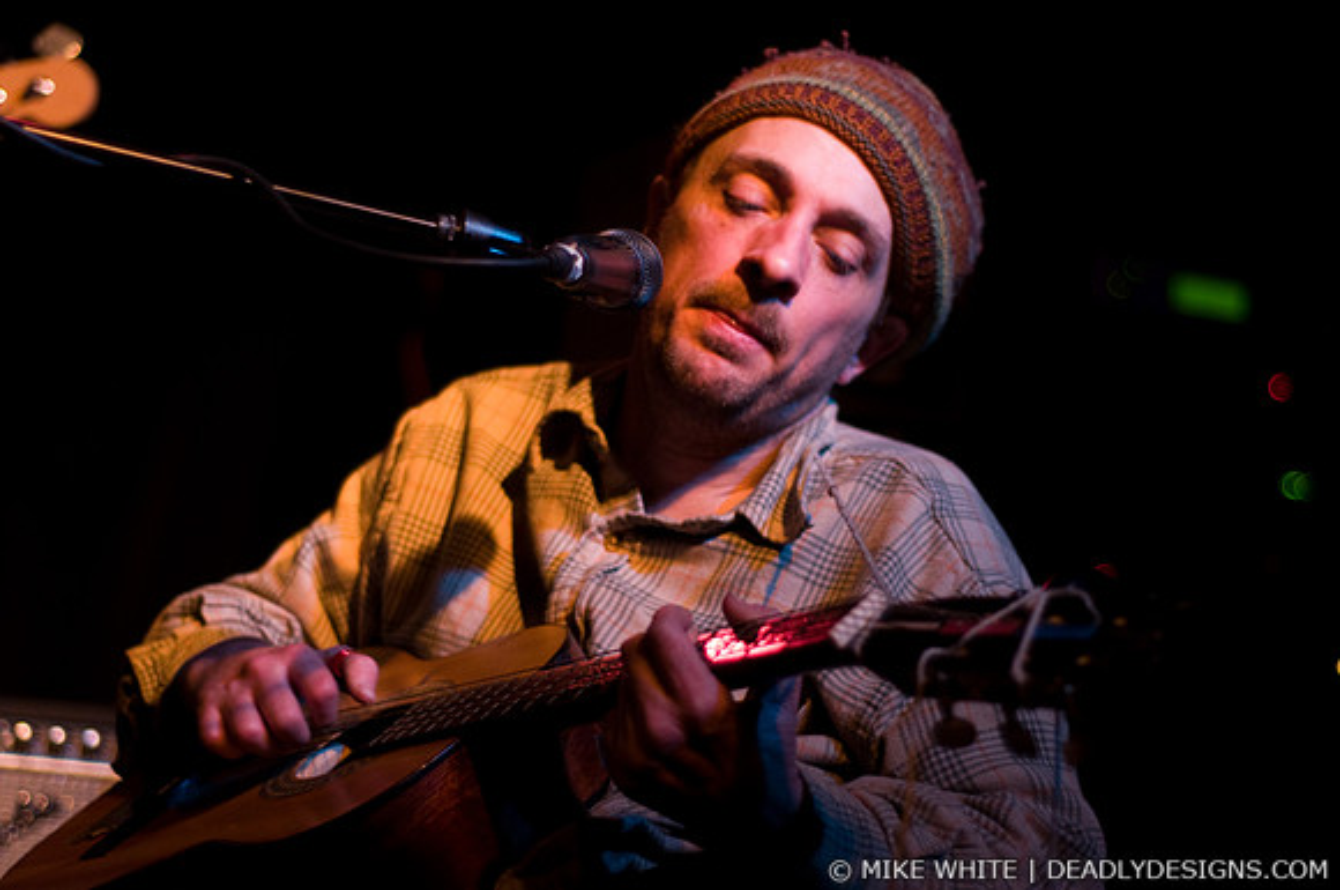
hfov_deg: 27.0
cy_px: 445
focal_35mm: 75
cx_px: 670
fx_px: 2788
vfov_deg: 18.1
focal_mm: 50
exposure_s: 1/50
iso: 1000
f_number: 1.8
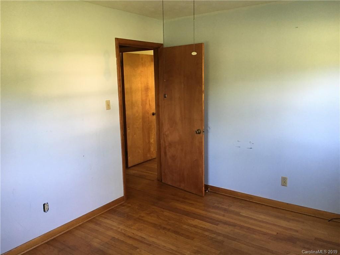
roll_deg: +1.0
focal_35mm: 29
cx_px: 170
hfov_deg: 61.7
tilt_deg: -8.7
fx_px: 285
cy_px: 128
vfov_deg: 48.2
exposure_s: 1/30
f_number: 2.2
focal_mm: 4.15
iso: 125
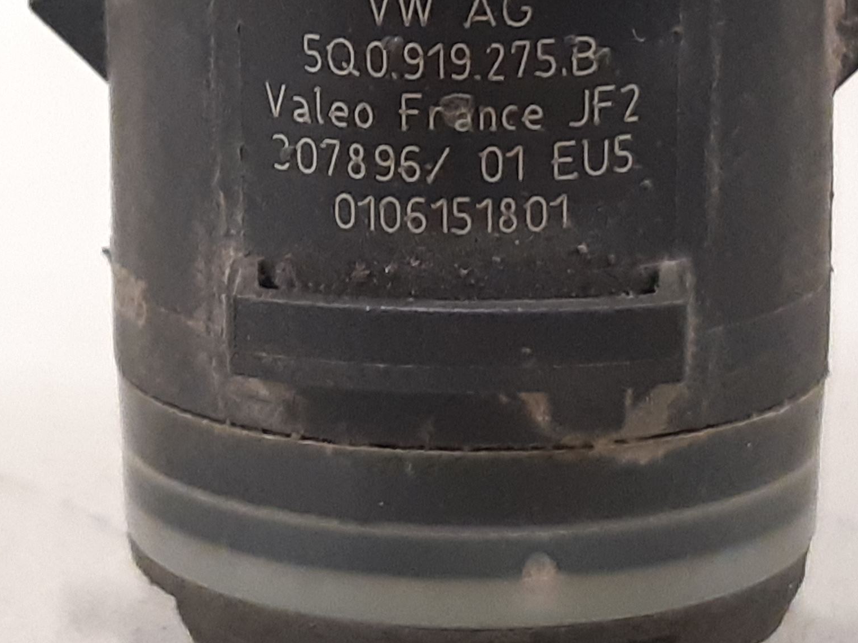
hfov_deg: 52.4
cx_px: 354
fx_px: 868
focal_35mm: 35
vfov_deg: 40.5
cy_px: 260
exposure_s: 1/33
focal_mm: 3.93
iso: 250
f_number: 1.7
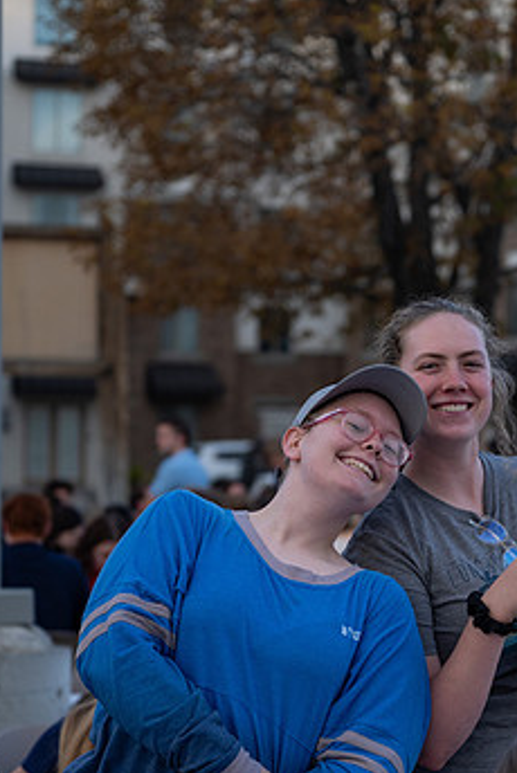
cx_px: 441
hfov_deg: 10.0
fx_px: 2945
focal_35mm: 137
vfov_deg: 14.9
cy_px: 467
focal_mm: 70
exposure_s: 1/250
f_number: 3.2
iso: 125
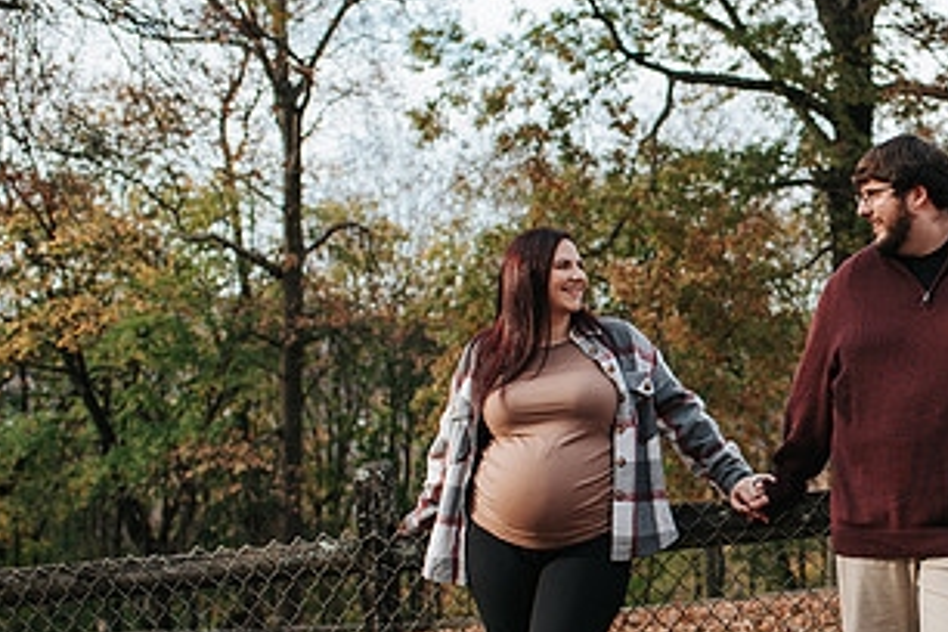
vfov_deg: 18.1
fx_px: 1975
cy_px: 478
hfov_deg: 26.1
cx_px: 864
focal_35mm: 75
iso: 160
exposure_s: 1/320
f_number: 2.8
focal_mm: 35
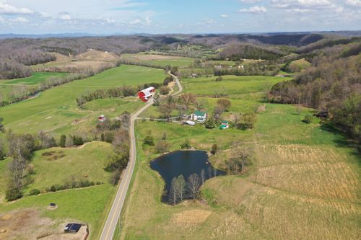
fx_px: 281
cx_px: 180
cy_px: 120
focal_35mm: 28
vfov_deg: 46.4
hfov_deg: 65.5
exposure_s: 1/320
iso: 100
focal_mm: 10.26
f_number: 5
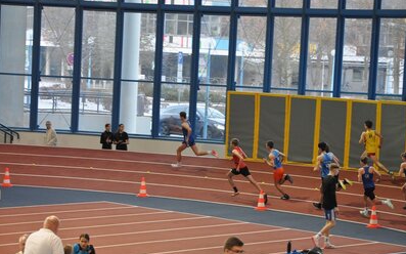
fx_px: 1361
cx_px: 204
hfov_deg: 17.0
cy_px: 130
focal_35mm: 123
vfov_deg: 10.6
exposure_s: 1/160
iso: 1600
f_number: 4.5
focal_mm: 80
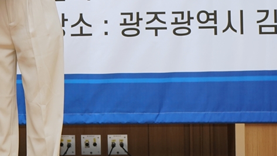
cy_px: -65
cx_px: 19
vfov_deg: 10.1
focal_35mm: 117
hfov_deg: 18.0
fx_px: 859
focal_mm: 44
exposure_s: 1/125
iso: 400
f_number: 6.3
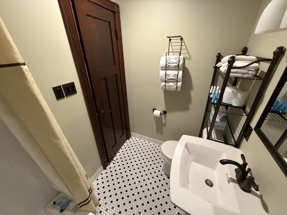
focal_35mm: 14
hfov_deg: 102.1
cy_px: 108
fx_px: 116
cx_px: 144
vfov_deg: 85.7
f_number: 2.2
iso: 640
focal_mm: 2.22
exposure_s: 1/60
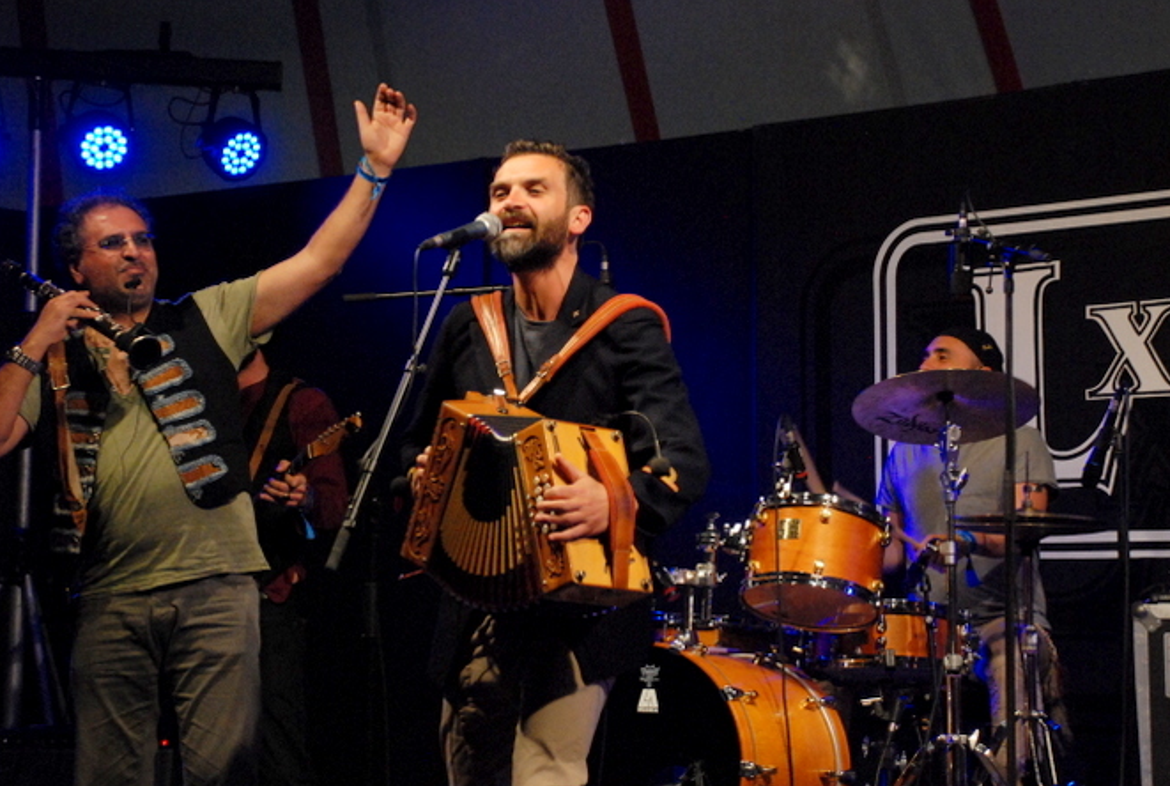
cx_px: 589
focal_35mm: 85
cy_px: 372
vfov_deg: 16.2
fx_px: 2769
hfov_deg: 23.9
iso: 1600
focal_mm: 52
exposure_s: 1/125
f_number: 5
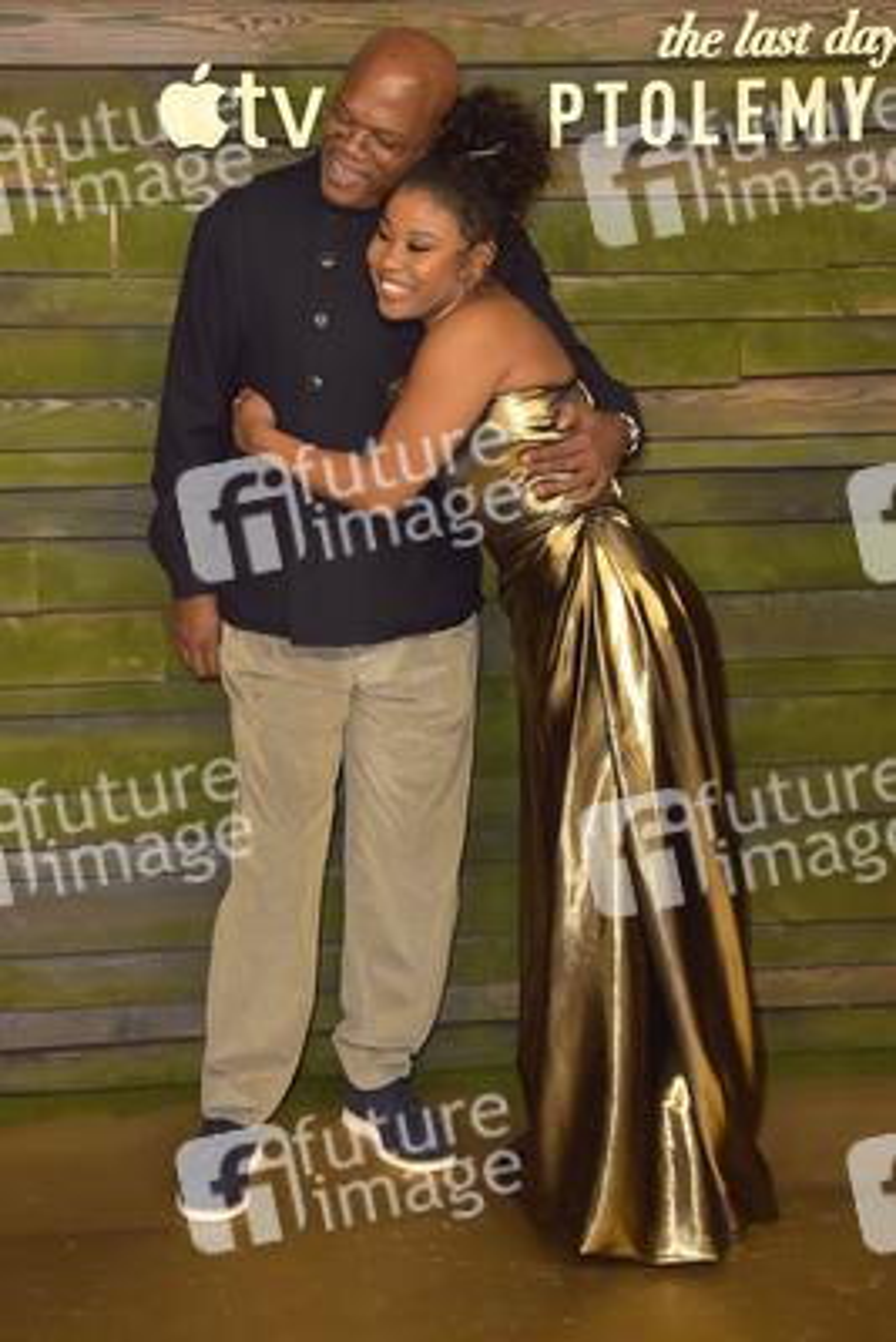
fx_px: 1865
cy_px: 671
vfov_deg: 39.6
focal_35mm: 50
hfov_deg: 27.0
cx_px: 448
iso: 320
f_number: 7.1
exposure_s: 1/250
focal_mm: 50
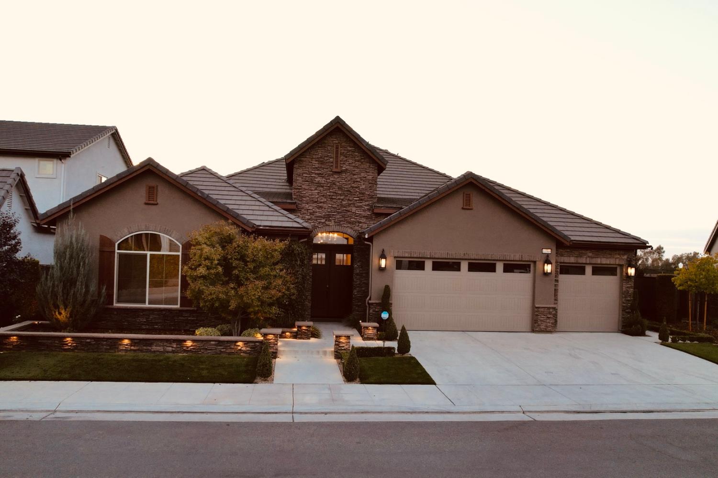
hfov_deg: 78.6
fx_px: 439
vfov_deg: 57.2
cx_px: 359
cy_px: 239
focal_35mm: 22
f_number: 2.8
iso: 110
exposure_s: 1/200
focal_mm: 8.38
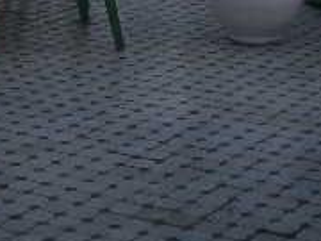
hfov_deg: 14.5
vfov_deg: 10.4
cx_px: 262
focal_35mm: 135
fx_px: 1252
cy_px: -175
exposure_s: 1/99.2
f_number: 2.8
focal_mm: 8
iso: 100
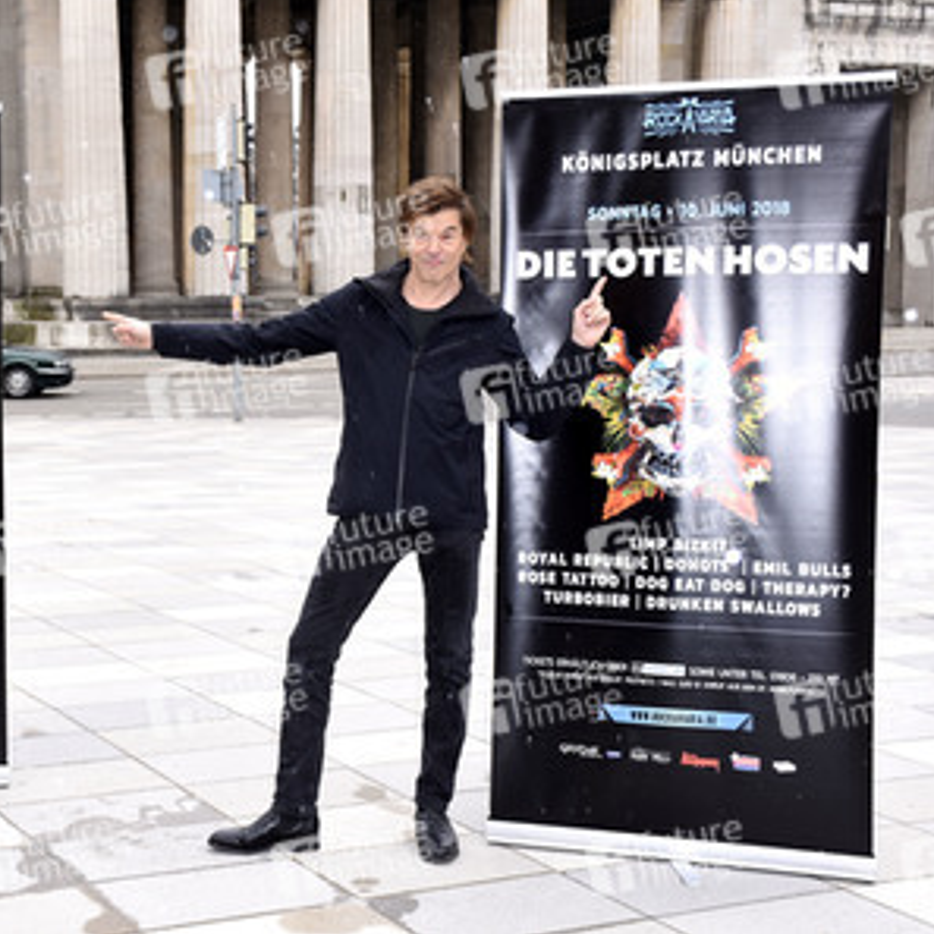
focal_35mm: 58
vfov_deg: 29.6
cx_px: 269
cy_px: 465
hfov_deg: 29.2
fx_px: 1771
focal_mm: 30
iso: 200
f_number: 6.3
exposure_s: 1/125
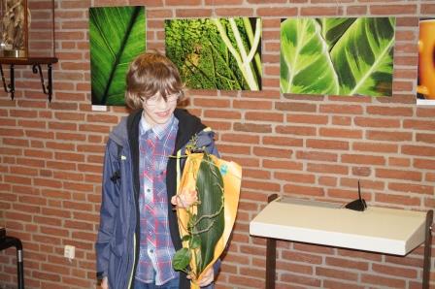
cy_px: 144
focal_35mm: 52
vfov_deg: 25.7
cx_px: 218
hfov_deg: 37.9
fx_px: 634
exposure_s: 1/60
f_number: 5
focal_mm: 35
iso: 800
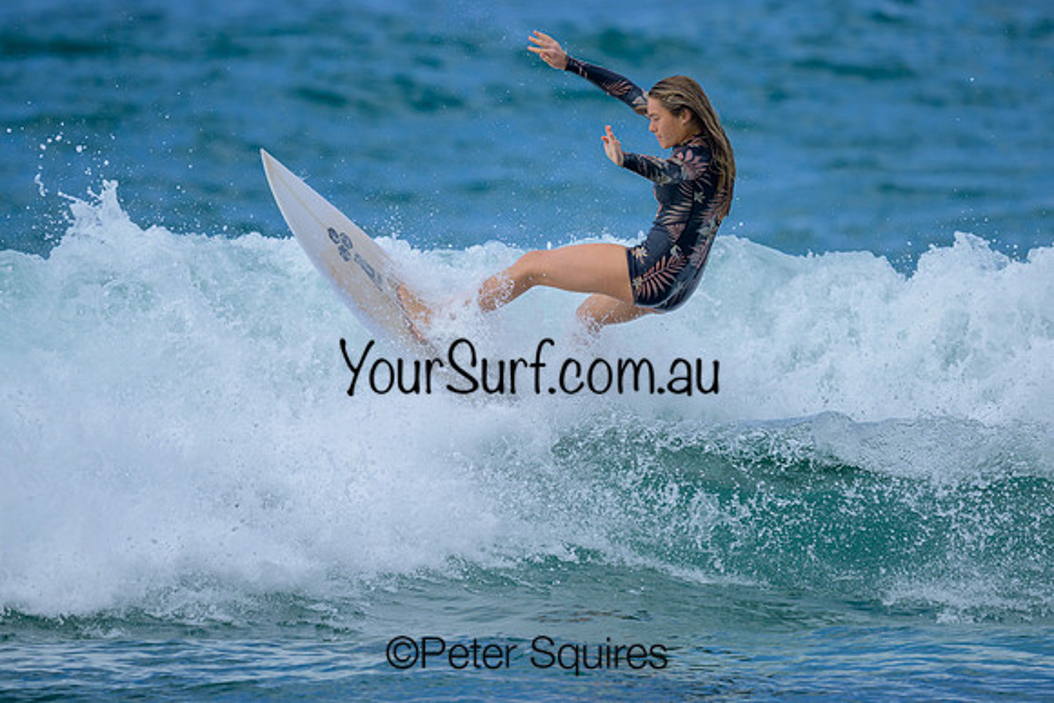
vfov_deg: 1.4
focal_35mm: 965
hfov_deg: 2.1
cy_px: 306
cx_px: 613
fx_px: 28257
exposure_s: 1/2000
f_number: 6.3
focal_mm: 800
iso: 250
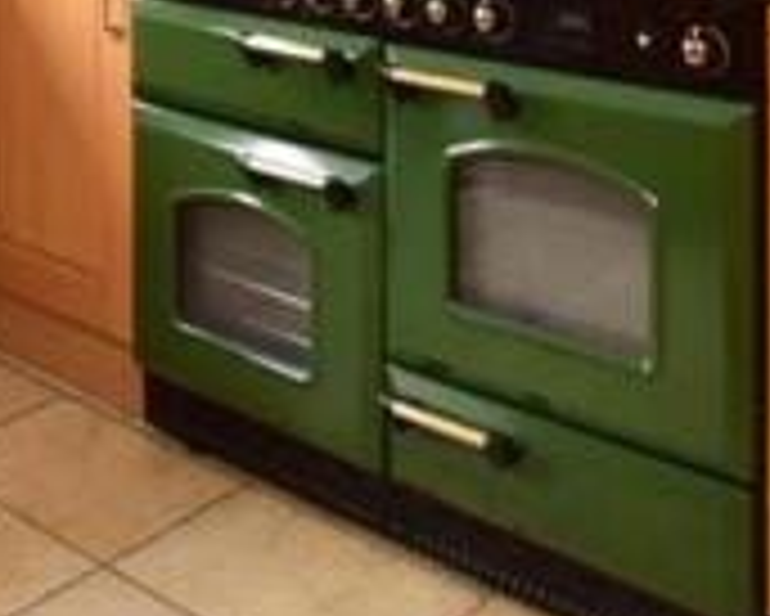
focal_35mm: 54
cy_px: -245
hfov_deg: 34.6
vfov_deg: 23.7
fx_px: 1231
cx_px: 297
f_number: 5.6
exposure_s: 1/40
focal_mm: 10
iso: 400
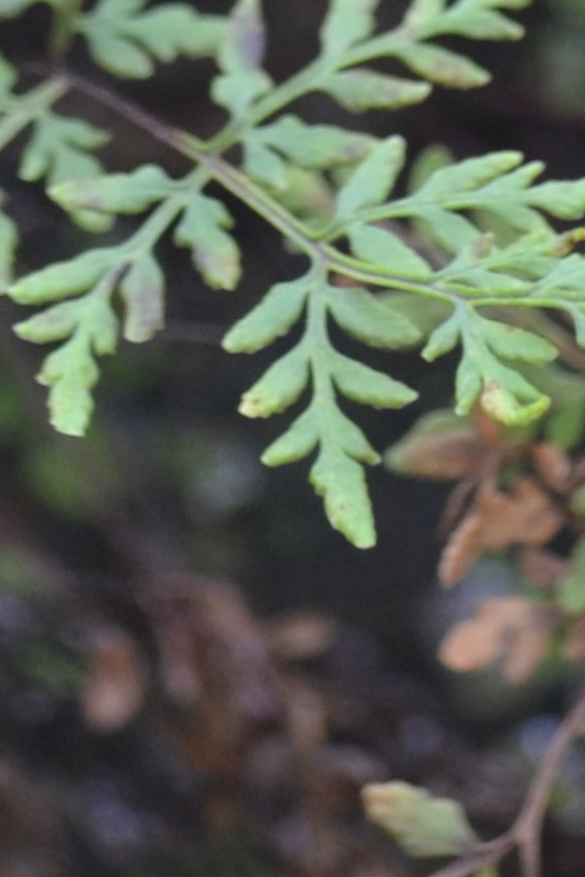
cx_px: 82
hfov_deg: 4.6
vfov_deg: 6.5
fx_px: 7263
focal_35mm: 298
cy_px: -1356
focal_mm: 34
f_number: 5
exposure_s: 1/60
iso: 400
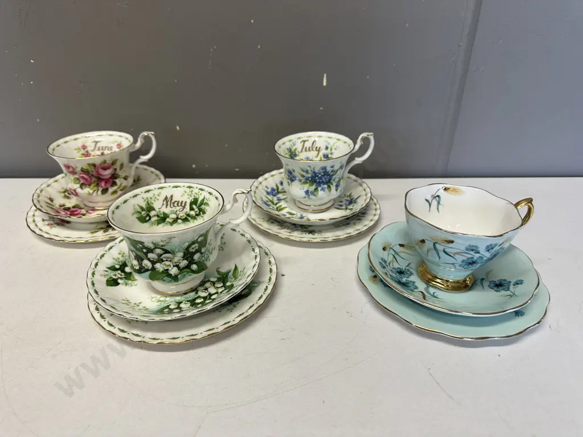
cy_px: 218
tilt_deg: -28.8
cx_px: 292
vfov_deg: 56.8
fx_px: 404
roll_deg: +0.0
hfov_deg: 71.6
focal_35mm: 24
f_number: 1.78
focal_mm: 6.86
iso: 64
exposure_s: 1/100
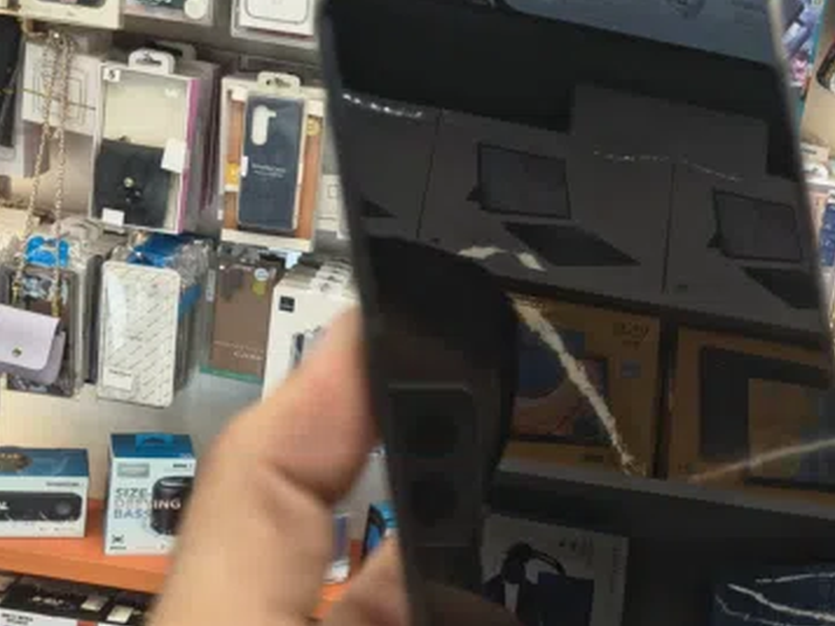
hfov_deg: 42.7
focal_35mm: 43
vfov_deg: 33.6
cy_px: 360
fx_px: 1038
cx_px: 613
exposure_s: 1/126
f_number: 1.8
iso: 100
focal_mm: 5.56
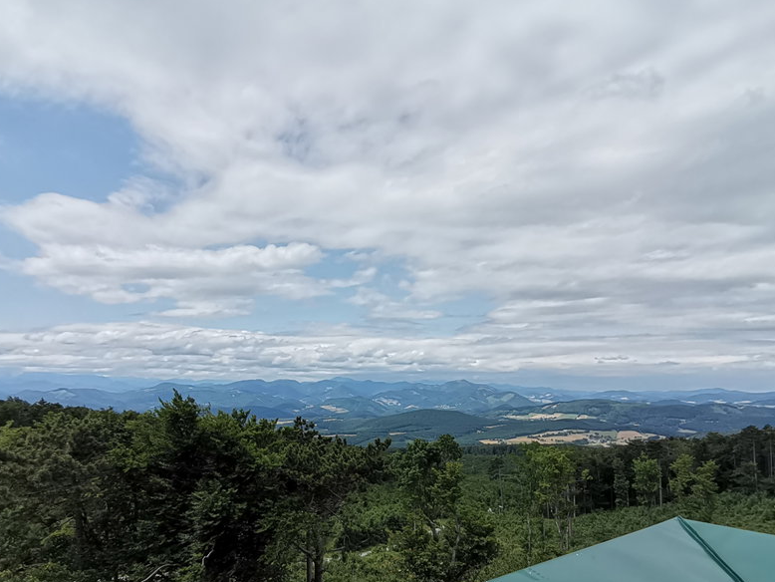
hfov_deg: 69.3
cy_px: 363
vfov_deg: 54.3
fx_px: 560
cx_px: 368
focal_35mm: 25
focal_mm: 1.78
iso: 50
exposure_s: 1/2611
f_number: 2.4
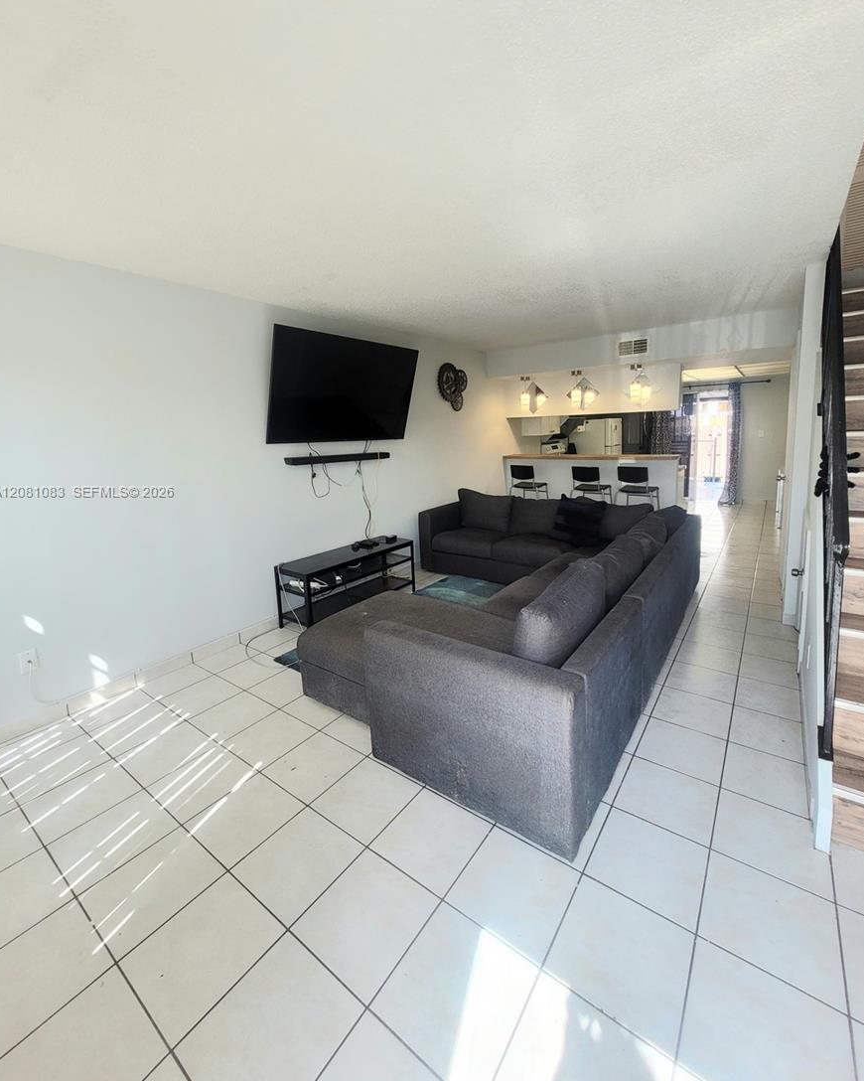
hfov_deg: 88.0
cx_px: 436
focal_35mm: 14
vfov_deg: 100.5
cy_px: 493
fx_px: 448
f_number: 2.2
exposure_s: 1/60.2
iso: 50
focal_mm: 1.74
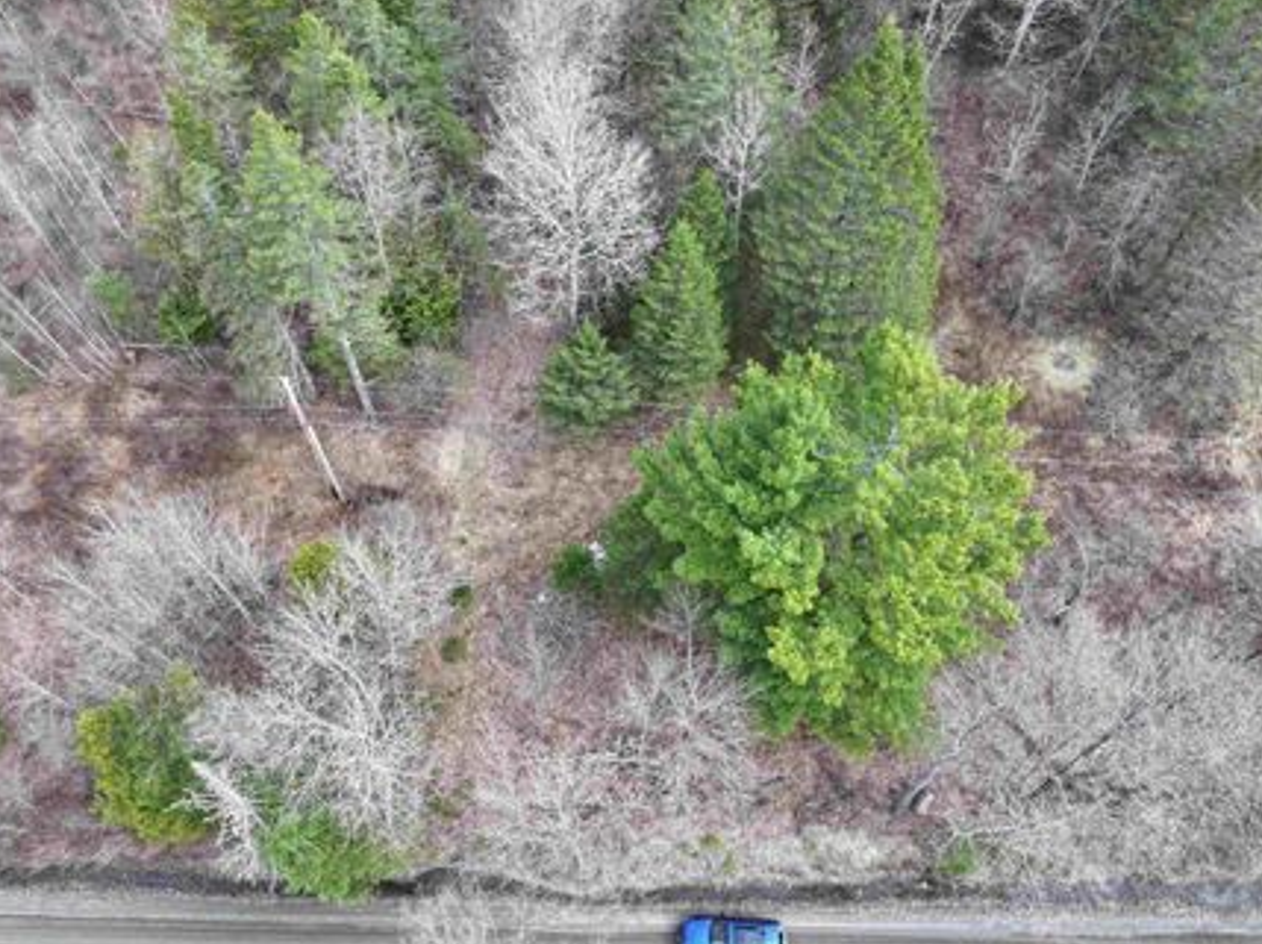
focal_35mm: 28
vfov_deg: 49.6
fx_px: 1020
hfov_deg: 63.5
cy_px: 435
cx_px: 612
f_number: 2.8
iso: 100
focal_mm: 12.29
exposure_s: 1/400
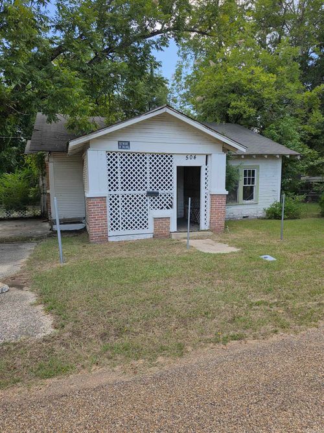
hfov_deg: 58.9
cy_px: 216
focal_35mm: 23
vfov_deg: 73.9
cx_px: 162
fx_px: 287
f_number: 1.4
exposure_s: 1/120
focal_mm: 6.5
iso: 16
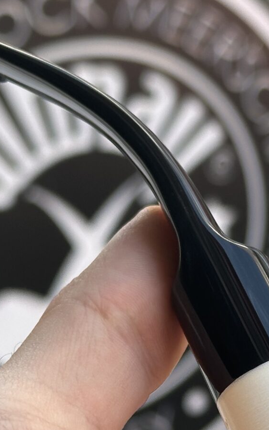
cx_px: 339
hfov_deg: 9.0
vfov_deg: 14.5
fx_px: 1690
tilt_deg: -20.2
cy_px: 326
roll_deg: -0.2
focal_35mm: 144
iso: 64
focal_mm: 6.86
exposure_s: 1/456
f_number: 1.78
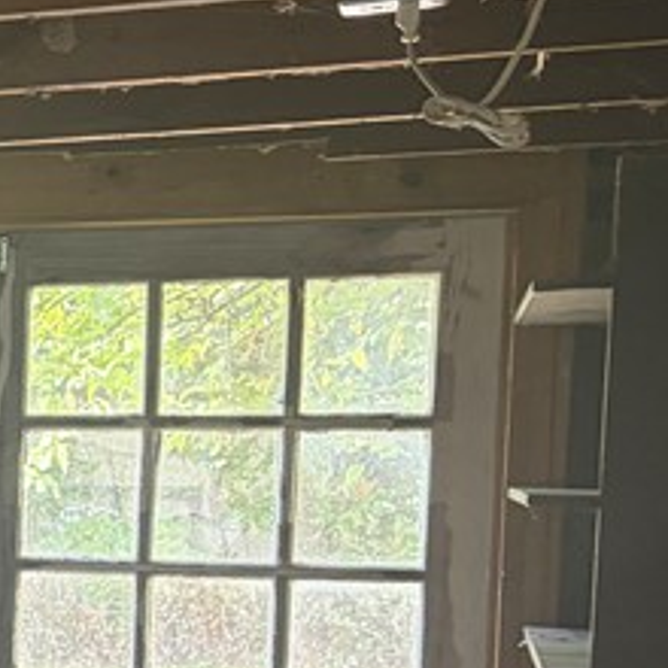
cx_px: -811
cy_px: 571
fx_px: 2336
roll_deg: -2.3
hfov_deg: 13.2
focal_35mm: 107
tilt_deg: -2.6
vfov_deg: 16.1
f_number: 1.6
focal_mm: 5.96
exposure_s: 1/60
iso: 160
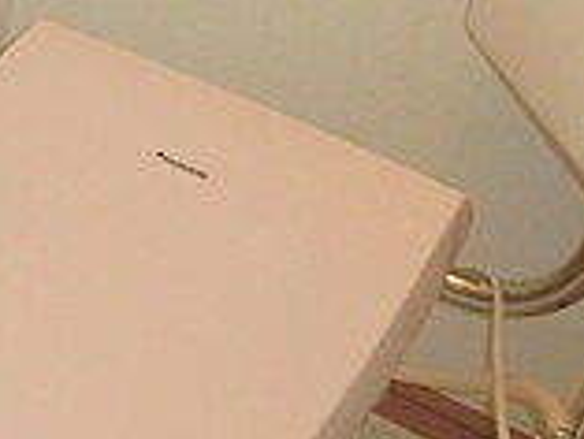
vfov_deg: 15.1
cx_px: -309
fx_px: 1655
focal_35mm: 98
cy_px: 294
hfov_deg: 17.8
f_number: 3
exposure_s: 1/60
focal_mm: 4.24
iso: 400
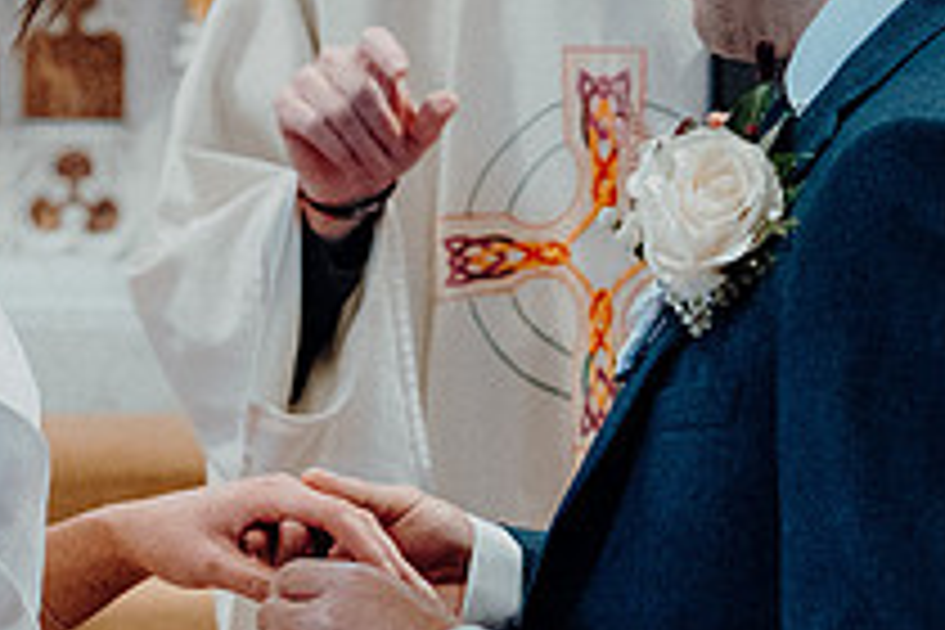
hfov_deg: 9.9
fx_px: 5433
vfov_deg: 6.6
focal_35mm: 207
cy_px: 178
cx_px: 490
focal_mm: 50
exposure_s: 1/160
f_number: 3.5
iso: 4000
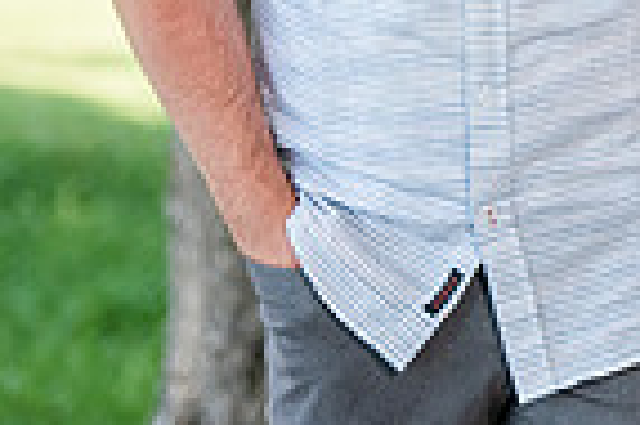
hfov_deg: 4.4
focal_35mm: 465
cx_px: 1064
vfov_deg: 2.9
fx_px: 8257
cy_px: -279
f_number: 3.5
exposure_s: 1/1000
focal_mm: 110
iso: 400
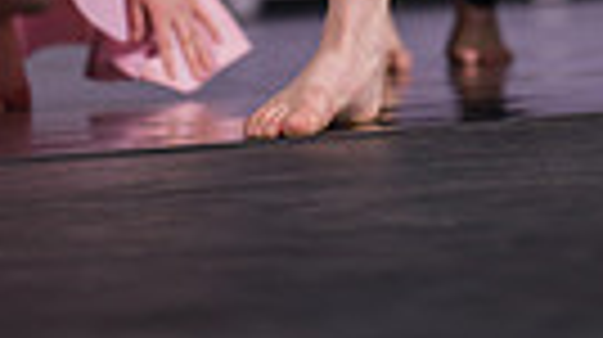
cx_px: 598
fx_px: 3945
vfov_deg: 4.7
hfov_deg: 8.7
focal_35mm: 247
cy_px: -640
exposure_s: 1/500
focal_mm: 70
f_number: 2.8
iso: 400
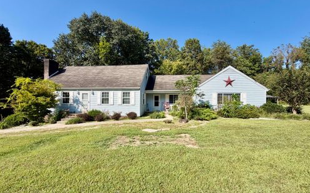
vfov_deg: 74.6
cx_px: 156
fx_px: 127
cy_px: 103
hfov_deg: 101.5
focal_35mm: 15
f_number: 2.2
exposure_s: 1/770
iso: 25
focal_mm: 2.22
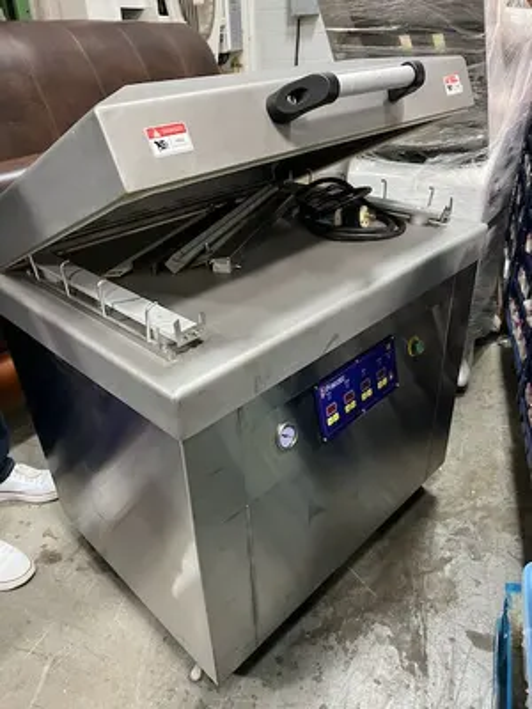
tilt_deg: -29.2
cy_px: 354
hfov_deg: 53.1
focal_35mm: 26
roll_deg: +3.6
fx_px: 533
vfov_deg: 67.3
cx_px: 266
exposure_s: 1/60
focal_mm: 5.7
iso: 400
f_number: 1.5
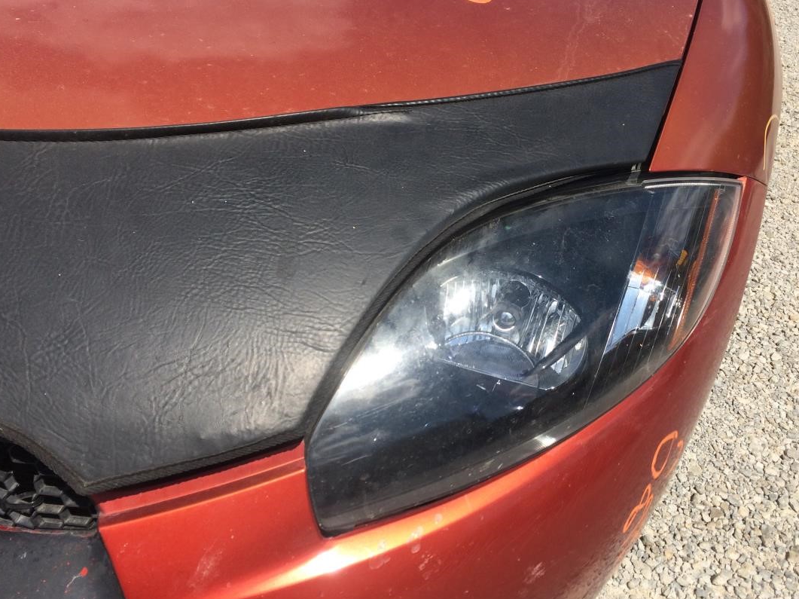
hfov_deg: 52.6
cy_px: 338
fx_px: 808
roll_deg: -7.0
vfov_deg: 40.6
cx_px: 438
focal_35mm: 35
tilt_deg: -35.7
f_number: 2.2
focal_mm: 4.15
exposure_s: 1/2564
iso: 32
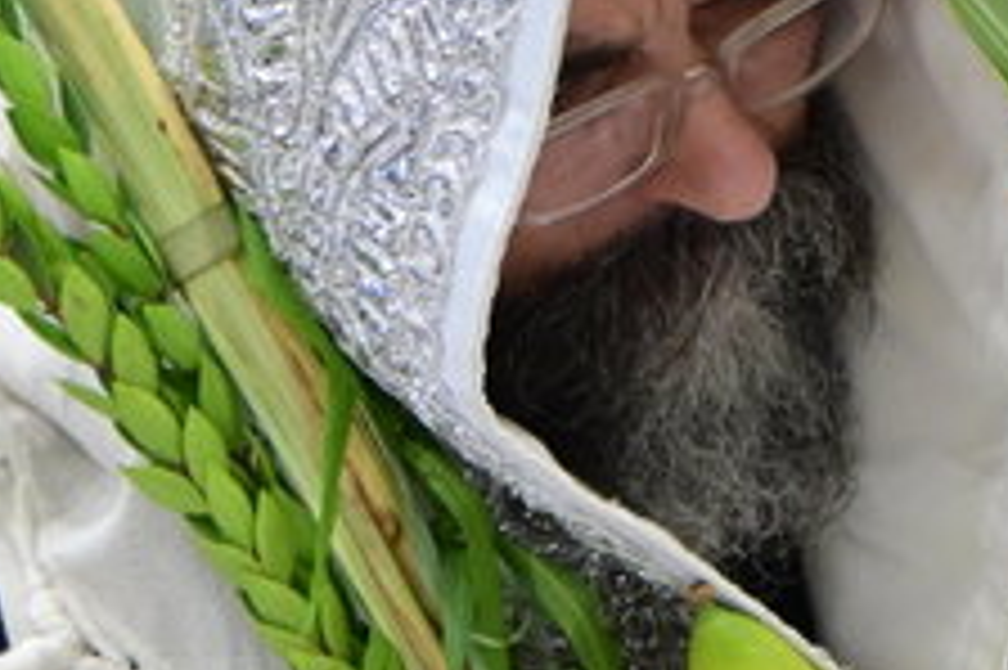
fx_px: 7163
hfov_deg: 7.7
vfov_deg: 5.3
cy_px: 20
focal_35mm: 256
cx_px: 1994
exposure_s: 1/125
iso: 1000
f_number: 5.6
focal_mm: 41
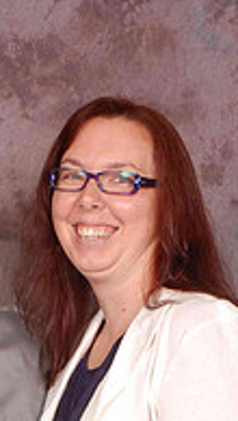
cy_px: 471
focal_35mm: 159
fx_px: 1780
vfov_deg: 13.2
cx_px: -1
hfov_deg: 7.6
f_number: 10
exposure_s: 1/125
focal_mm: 44
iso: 200
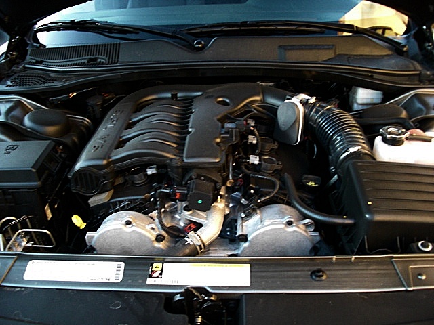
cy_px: 162
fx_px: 451
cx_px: 217
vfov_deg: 39.7
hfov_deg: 51.4
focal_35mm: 36
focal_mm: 6.3
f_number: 2.8
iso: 400
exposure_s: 1/80
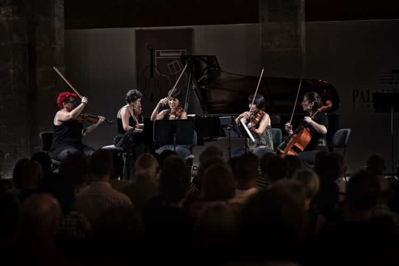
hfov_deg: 18.1
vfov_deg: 12.1
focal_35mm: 113
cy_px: 133
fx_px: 1252
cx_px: 200
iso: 1600
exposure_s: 1/200
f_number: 2.8
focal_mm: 113
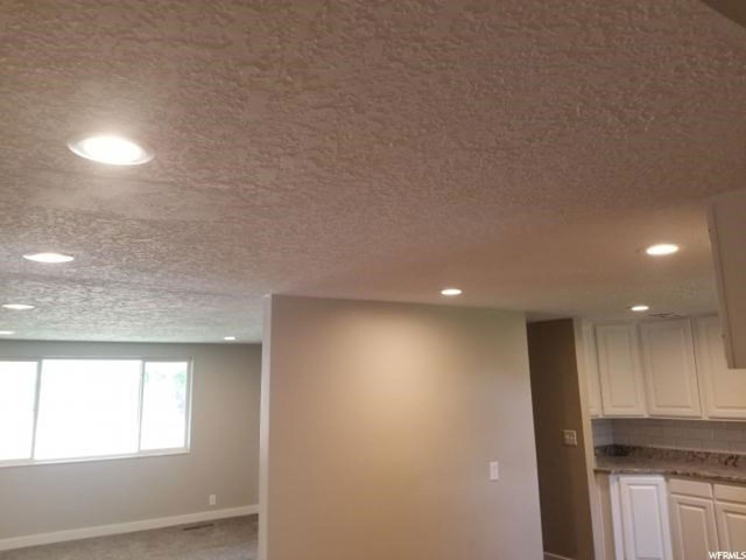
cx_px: 373
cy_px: 280
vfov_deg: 53.1
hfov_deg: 67.3
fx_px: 560
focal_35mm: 26
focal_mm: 4.25
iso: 160
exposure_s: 1/60
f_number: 1.7
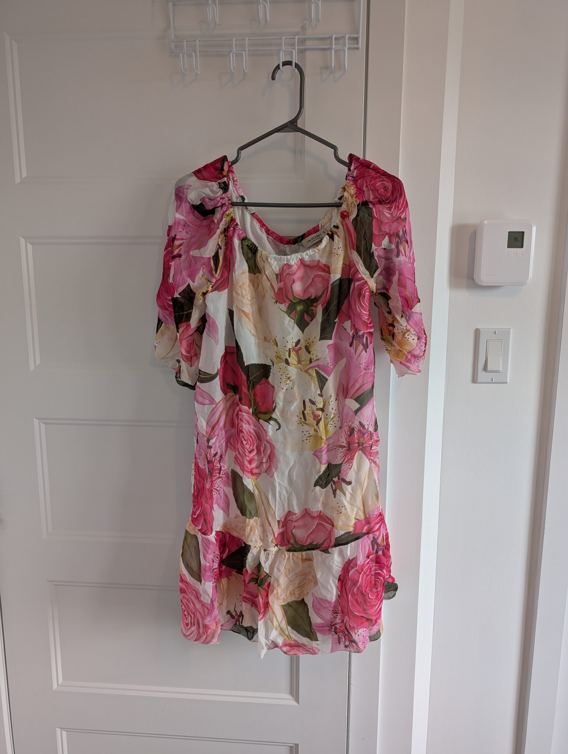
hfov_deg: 56.9
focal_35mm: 24
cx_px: 284
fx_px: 524
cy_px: 377
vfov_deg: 71.5
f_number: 1.68
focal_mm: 6.9
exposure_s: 1/60
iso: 42
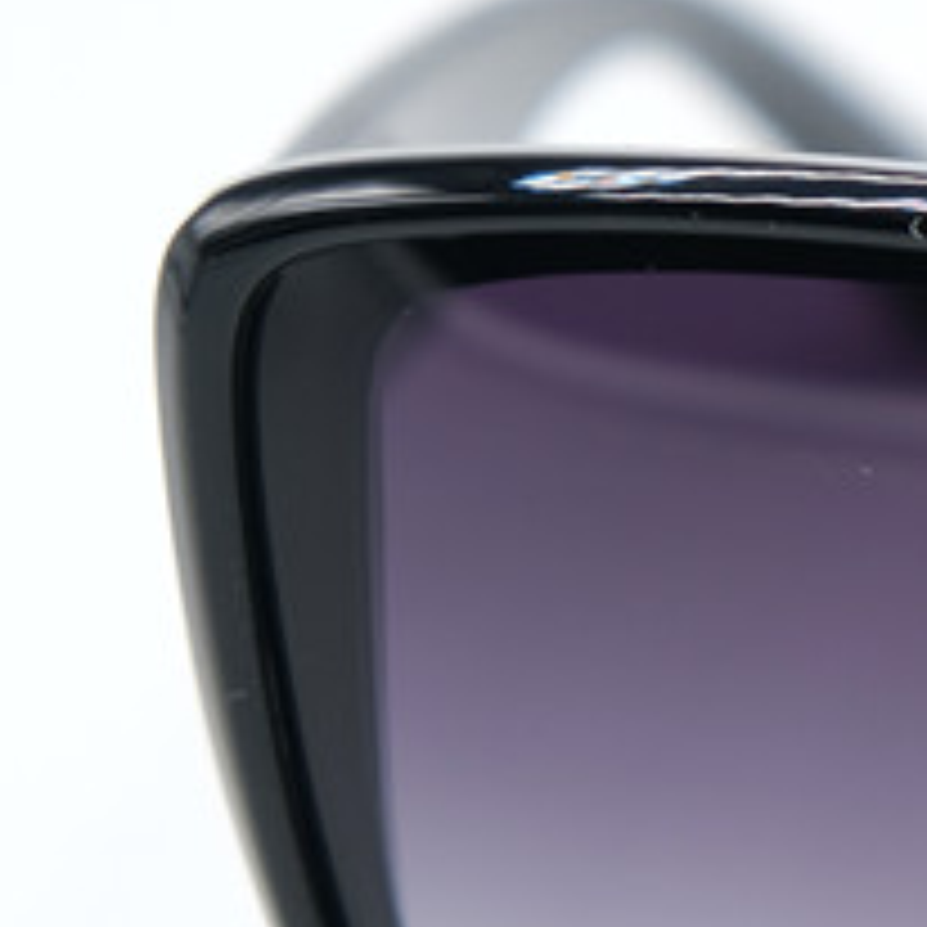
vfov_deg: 5.8
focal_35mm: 301
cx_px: 2048
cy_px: 662
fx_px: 9120
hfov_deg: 5.6
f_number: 4
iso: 160
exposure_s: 1/150
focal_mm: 48.4
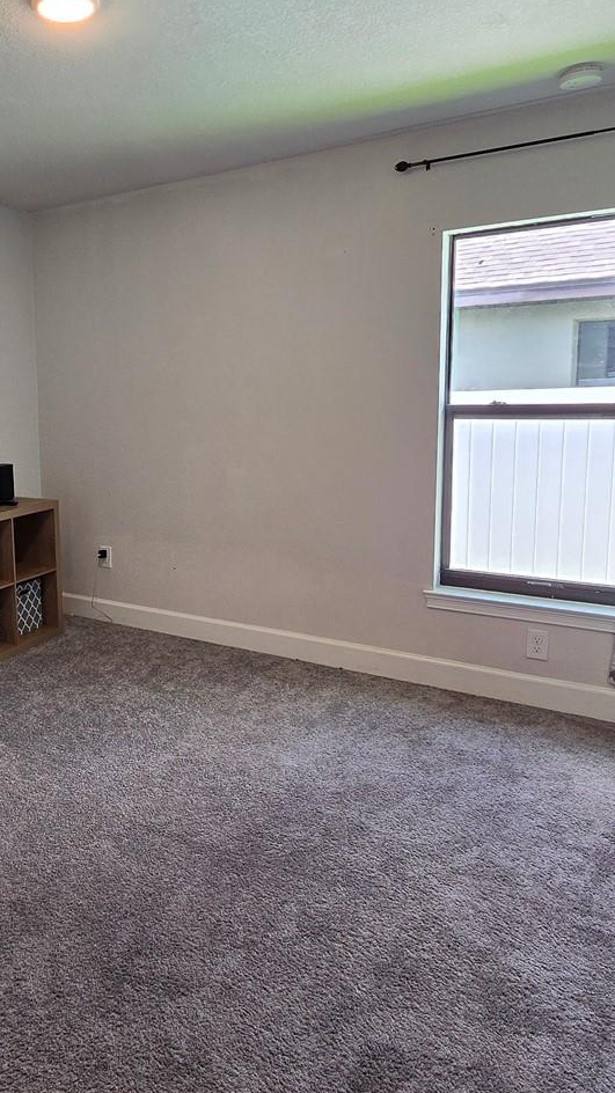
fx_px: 696
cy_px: 497
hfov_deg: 45.0
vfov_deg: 76.1
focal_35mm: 24
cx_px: 112
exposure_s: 1/60
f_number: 2.2
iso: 80
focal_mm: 2.2
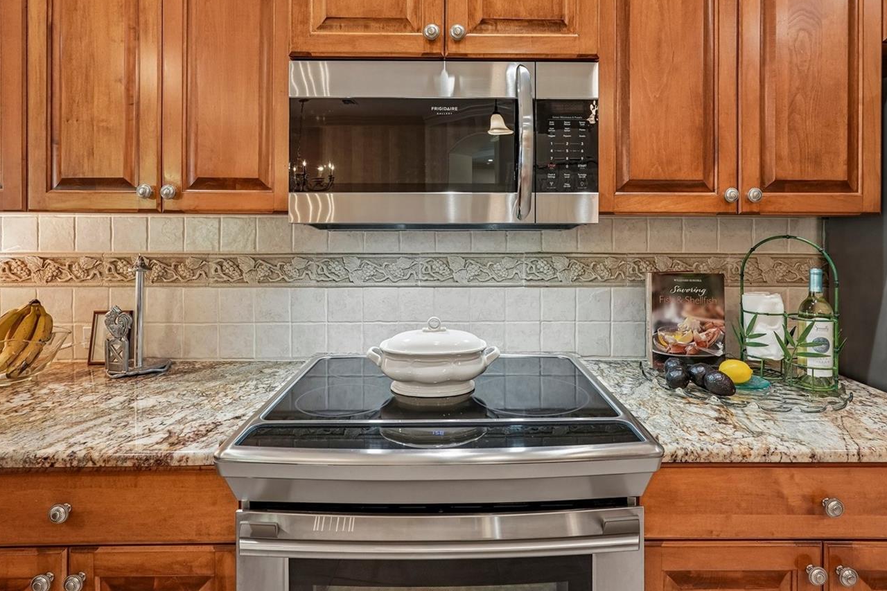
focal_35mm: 20
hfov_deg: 83.9
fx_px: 493
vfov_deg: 61.2
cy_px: 229
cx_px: 461
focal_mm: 16
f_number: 8
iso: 400
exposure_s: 1/8
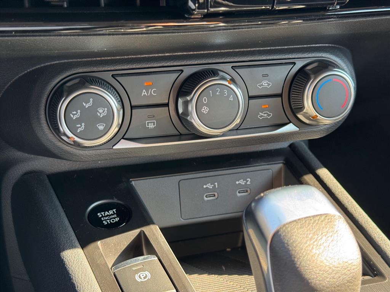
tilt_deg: -36.8
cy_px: 146
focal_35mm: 48
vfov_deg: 30.3
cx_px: 195
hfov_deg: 39.7
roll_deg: -0.4
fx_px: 541
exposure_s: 1/60
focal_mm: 6.76
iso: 100
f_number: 1.78
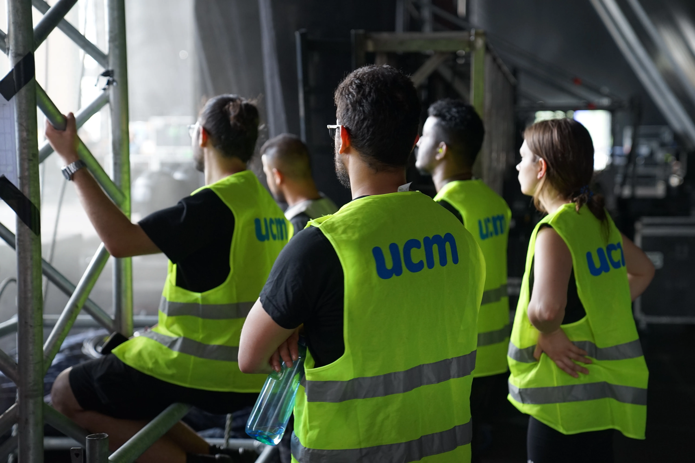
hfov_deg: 32.9
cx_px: 348
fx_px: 1178
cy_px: 232
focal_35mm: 61
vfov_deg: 22.3
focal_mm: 61
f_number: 2.8
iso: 1000
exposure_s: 1/80
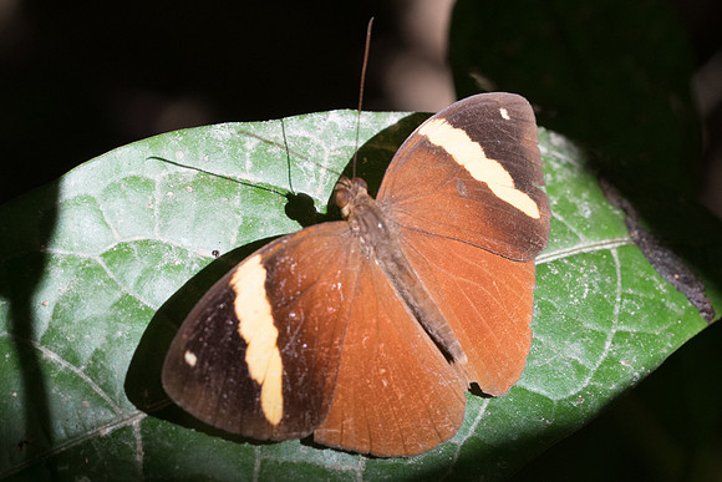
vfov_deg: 3.5
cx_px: 515
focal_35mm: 394
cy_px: 368
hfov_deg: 5.2
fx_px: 7893
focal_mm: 150
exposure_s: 1/1250
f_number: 7.1
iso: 800
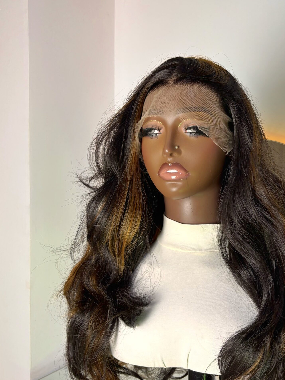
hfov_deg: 40.2
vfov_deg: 52.4
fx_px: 384
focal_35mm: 35
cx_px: 188
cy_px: 221
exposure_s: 1/100
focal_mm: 5.96
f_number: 1.6
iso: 64
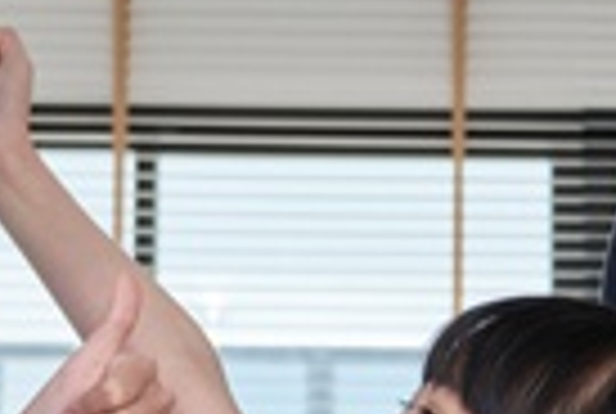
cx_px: 333
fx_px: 2915
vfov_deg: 8.0
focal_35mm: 170
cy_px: 524
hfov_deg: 12.1
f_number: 3.2
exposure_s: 1/210
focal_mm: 21.4
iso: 320
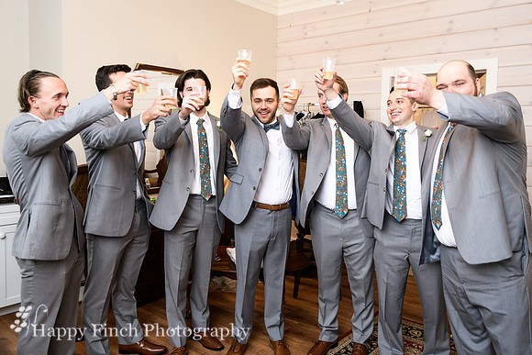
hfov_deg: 65.2
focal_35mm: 28
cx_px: 274
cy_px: 163
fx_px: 415
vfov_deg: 46.2
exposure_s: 1/100
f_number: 2.8
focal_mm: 26
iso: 400
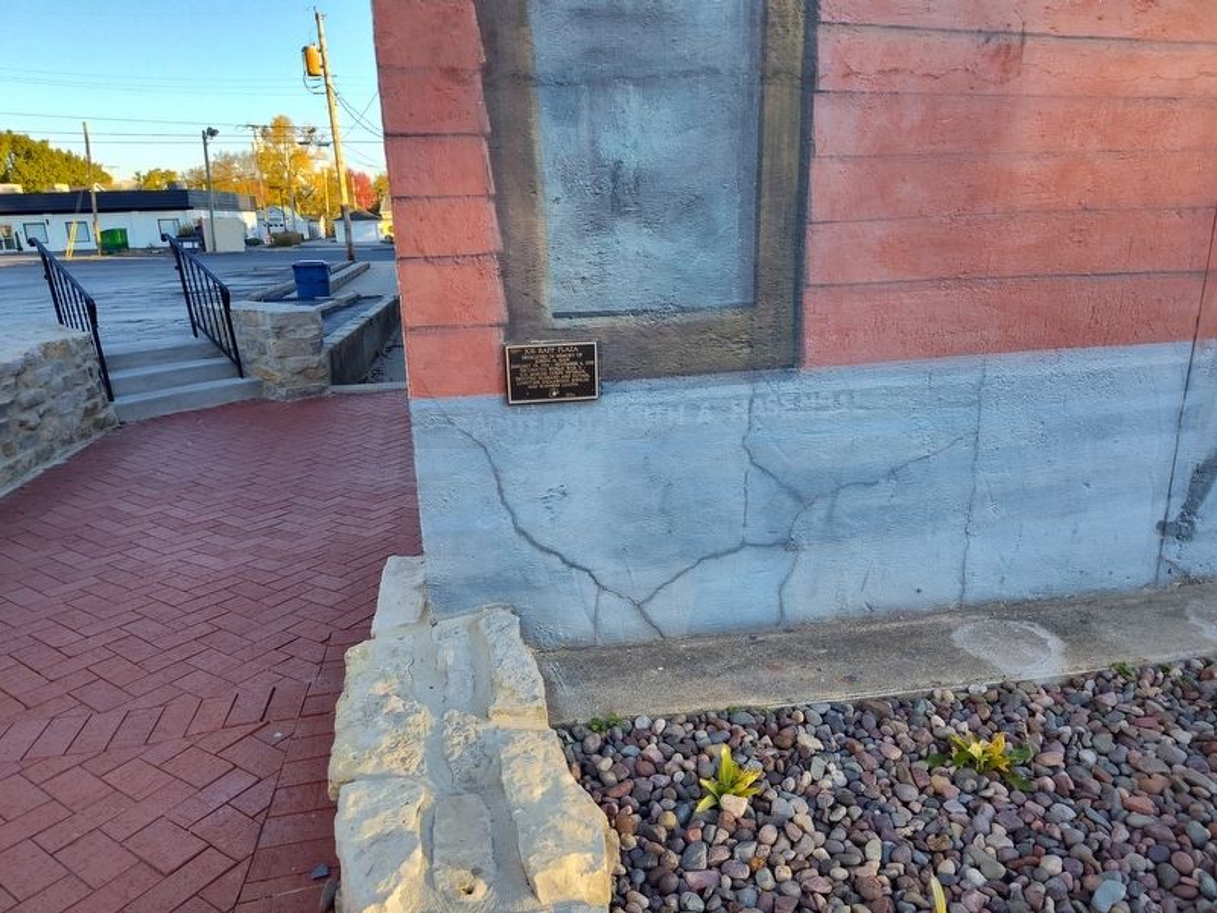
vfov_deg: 58.9
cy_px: 456
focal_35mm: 23
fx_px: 809
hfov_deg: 73.9
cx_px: 608
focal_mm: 5.56
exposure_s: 1/224
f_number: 1.8
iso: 100
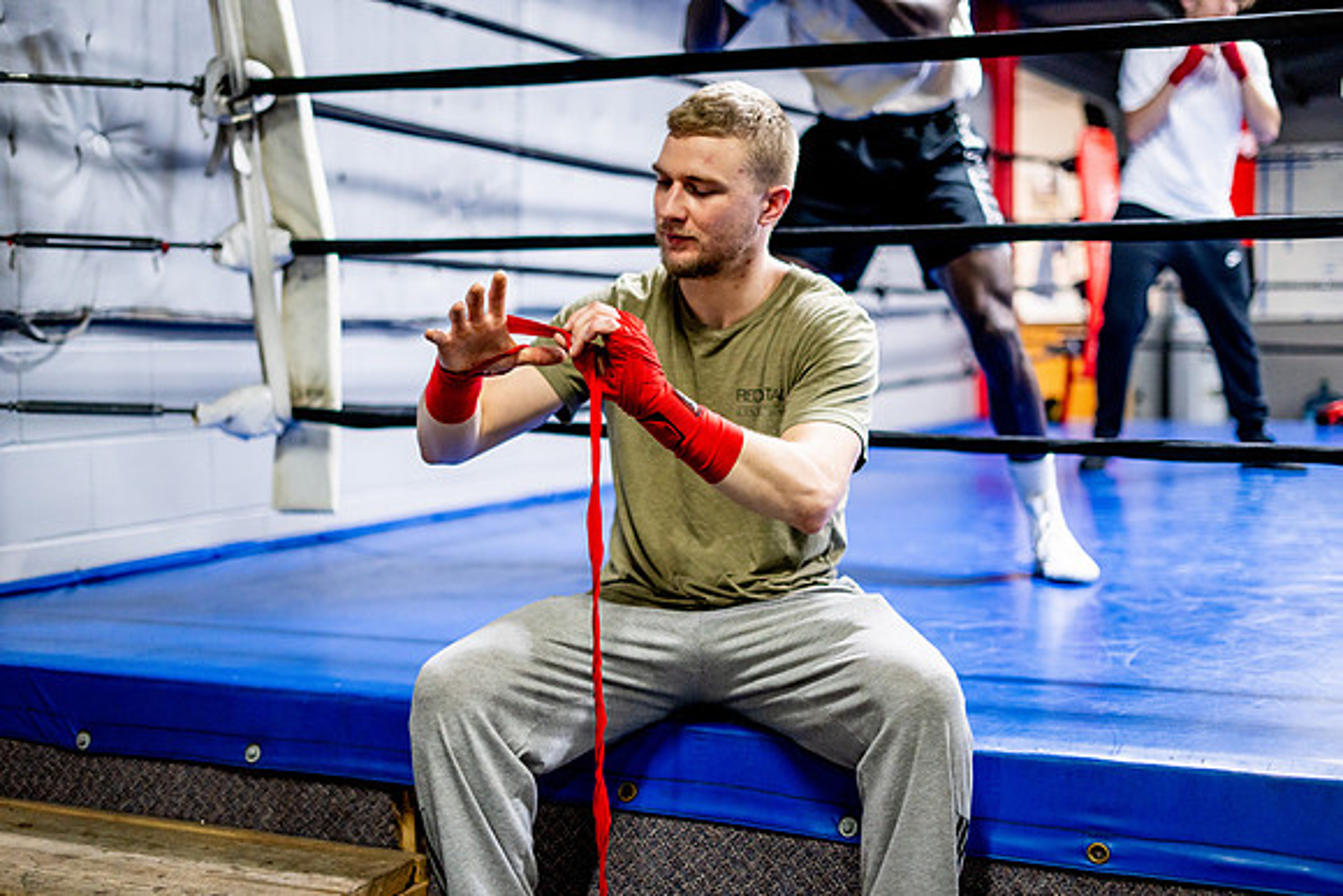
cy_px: 448
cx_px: 672
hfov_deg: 39.6
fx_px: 1866
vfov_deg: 27.0
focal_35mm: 50
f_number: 1.8
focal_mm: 50
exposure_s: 1/500
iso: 1600
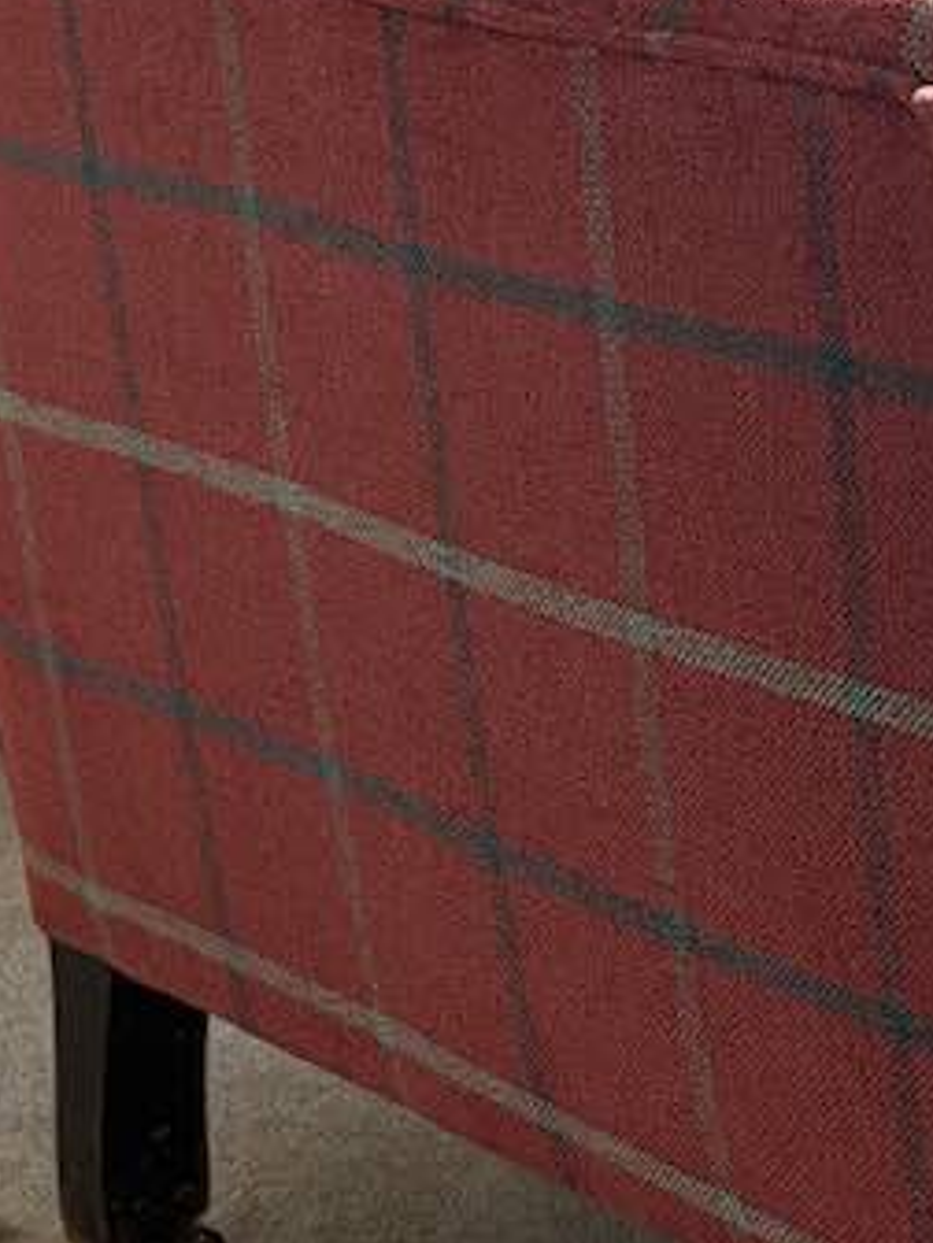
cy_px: 165
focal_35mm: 103
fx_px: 3702
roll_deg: +3.4
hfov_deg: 14.2
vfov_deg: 18.8
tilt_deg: -15.5
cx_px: 926
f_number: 1.6
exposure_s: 1/119
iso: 125
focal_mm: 5.96
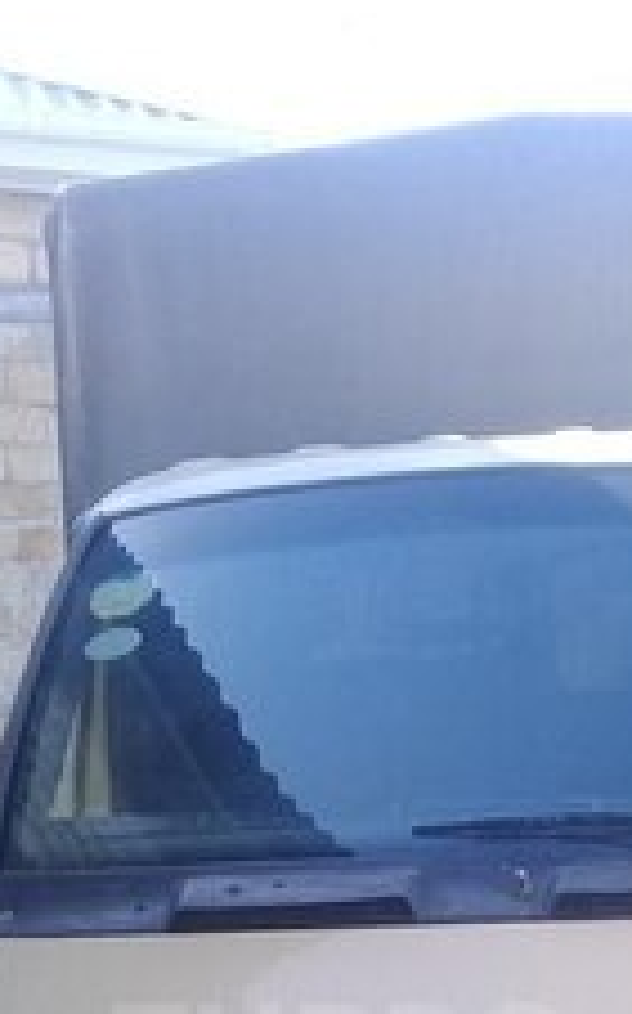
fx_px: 1987
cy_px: 1054
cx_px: 457
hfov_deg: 18.0
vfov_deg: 26.8
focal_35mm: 72
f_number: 2.2
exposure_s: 1/198
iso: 50
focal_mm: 3.3
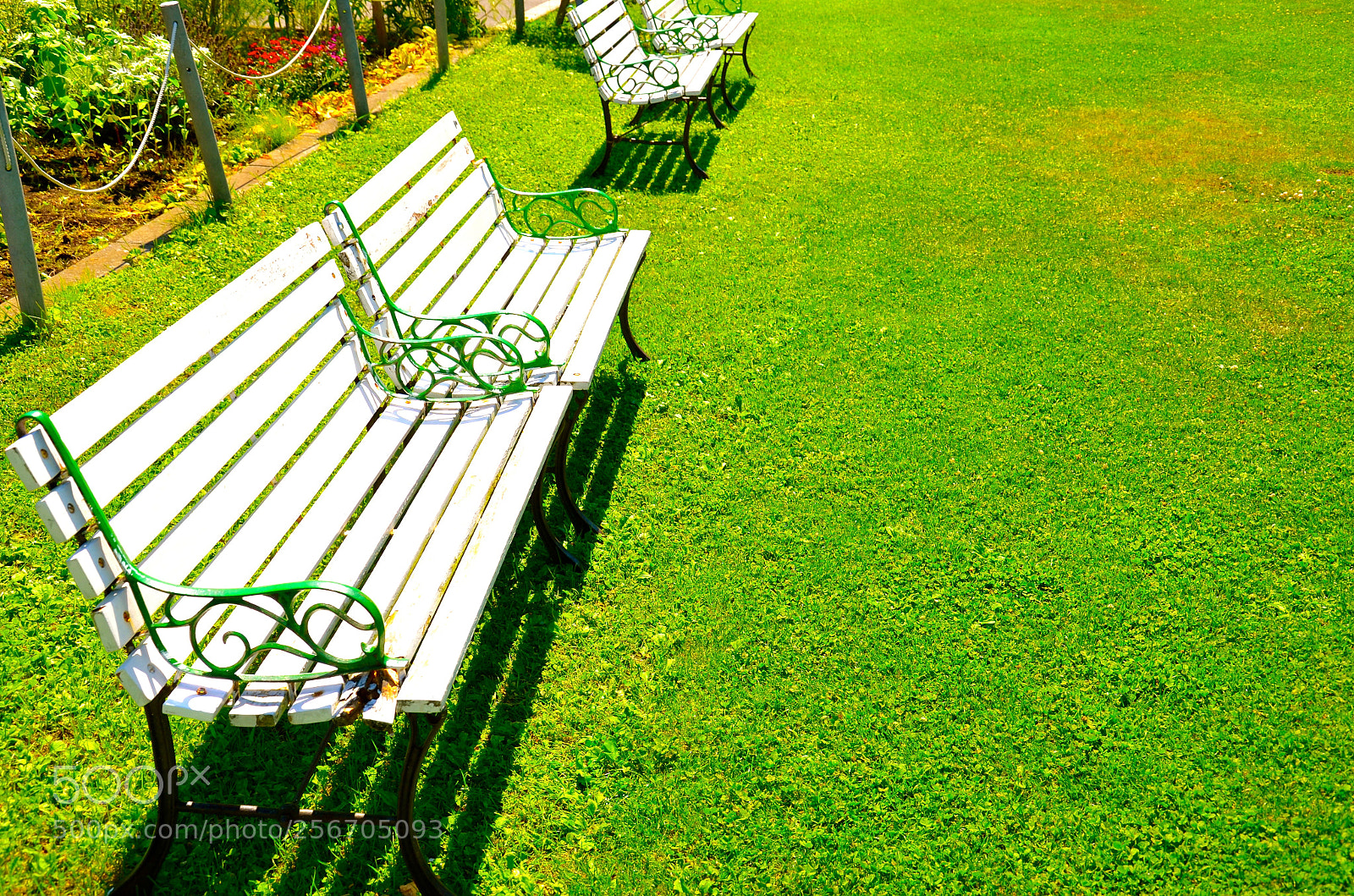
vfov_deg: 31.7
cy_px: 448
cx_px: 677
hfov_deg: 46.5
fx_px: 1576
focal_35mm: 42
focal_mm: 28
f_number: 8
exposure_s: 1/250
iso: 100
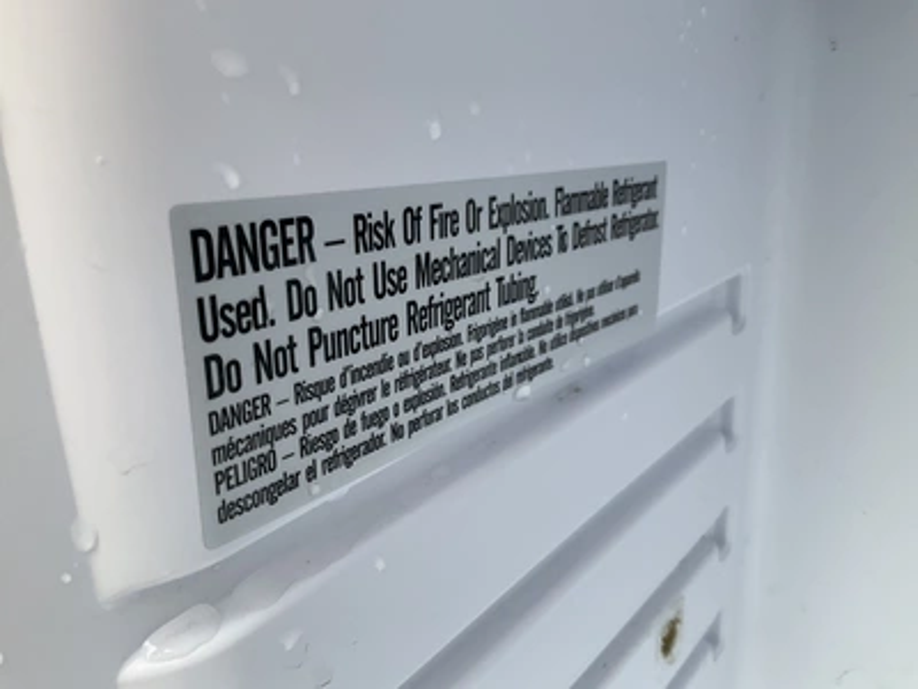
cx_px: 459
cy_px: 344
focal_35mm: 29
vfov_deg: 48.2
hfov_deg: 61.7
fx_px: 769
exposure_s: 1/111
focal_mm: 3
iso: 64
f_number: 1.8
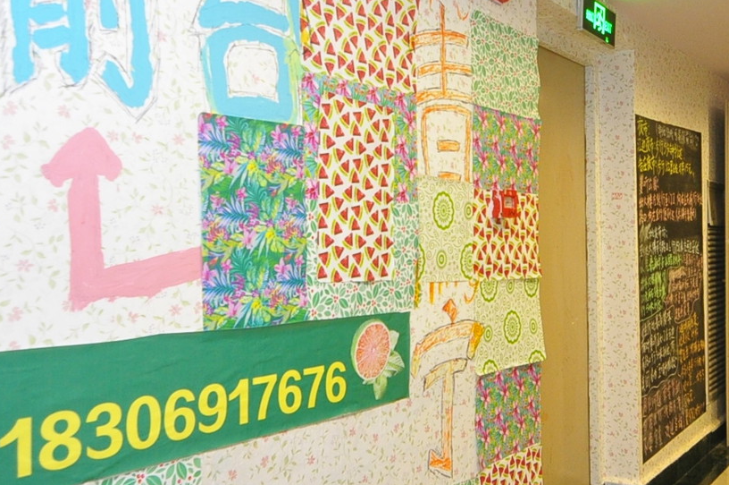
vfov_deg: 34.1
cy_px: 245
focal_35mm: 39
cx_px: 492
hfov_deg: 48.7
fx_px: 789
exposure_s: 1/20
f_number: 2.8
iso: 1000
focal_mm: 12
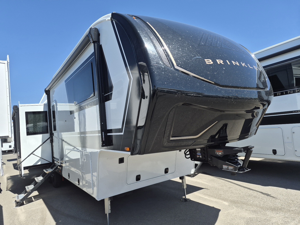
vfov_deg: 58.9
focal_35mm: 23
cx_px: 150
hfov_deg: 73.9
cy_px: 112
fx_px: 199
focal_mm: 5.4
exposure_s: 1/3333
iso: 80
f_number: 1.8
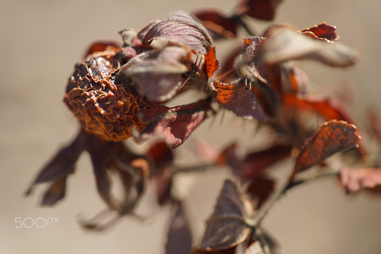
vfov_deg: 9.2
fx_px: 1588
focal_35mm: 150
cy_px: 127
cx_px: 190
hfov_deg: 13.7
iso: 100
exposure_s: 1/250
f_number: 3.5
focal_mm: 150
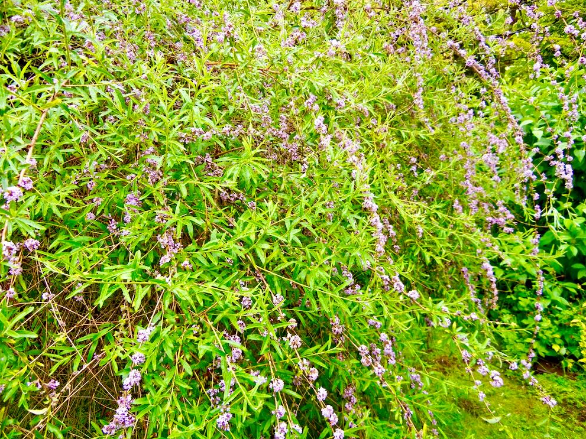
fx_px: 525
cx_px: 287
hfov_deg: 58.4
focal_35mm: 31
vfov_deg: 45.4
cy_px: 225
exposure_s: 1/66.5
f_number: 3.5
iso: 160
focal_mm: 5.4
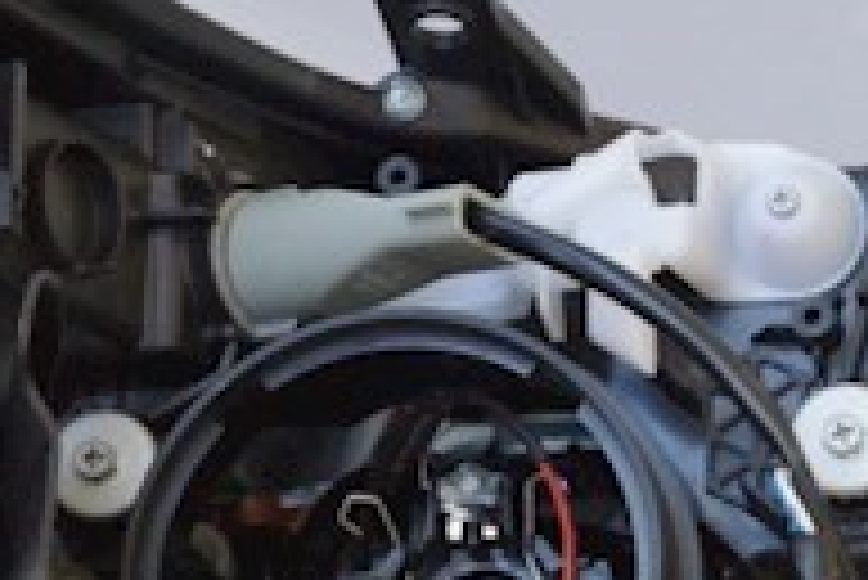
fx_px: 4190
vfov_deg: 7.8
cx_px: 908
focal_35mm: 174
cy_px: 701
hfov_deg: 11.7
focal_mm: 35
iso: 800
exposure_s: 1/60
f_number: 8
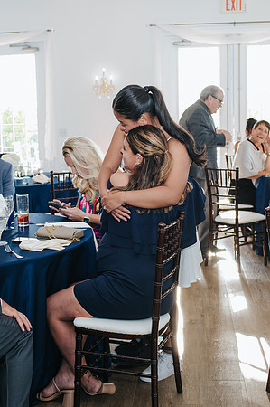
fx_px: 593
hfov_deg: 25.6
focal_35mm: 53
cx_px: 112
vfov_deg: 37.8
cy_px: 204
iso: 800
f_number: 3.2
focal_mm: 35
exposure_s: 1/200
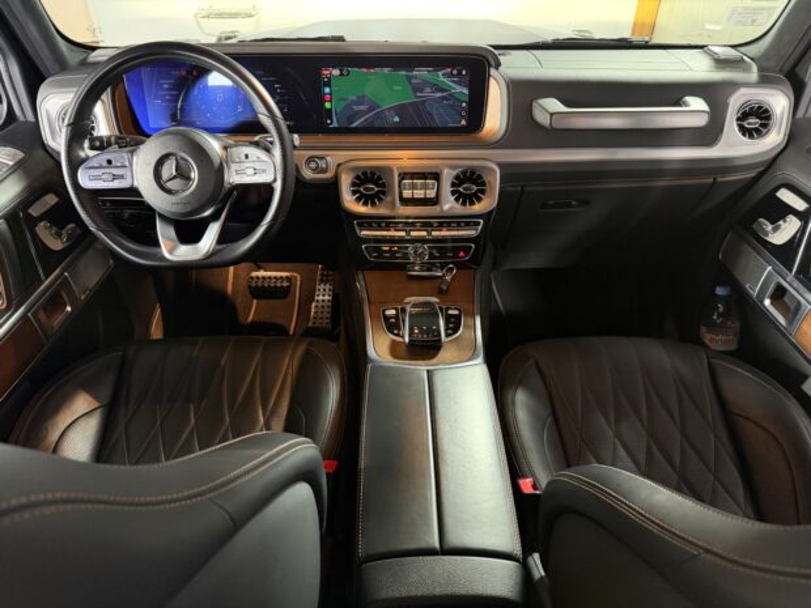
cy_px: 304
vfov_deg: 56.8
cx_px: 406
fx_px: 562
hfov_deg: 71.6
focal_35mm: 24
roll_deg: +0.2
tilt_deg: -38.3
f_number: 1.78
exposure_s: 1/33
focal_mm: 6.76
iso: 1000
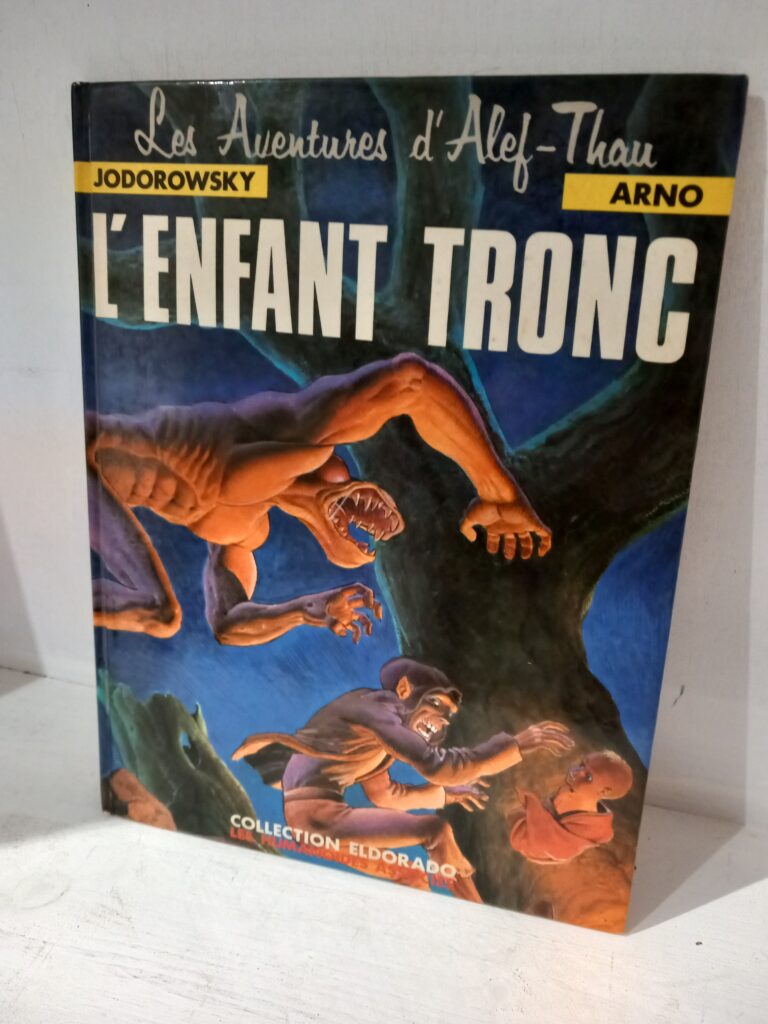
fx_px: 799
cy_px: 512
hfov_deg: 51.4
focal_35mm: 27
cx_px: 384
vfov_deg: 65.3
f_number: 1.8
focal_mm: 4
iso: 500
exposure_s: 1/25
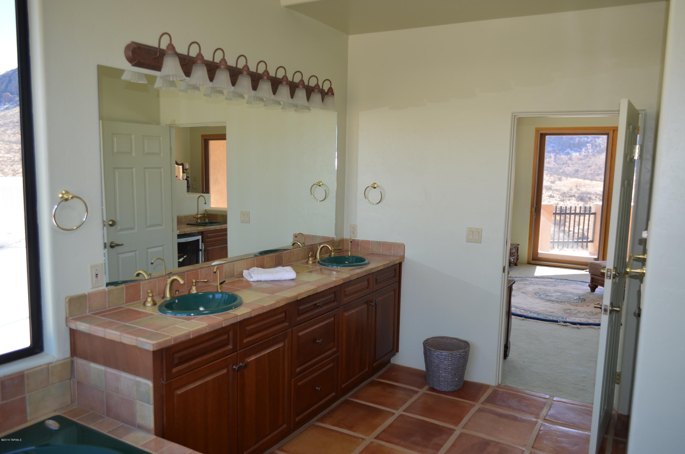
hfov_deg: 67.5
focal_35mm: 27
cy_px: 227
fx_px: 513
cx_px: 342
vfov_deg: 47.7
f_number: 3.5
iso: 200
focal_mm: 18
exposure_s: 1/125
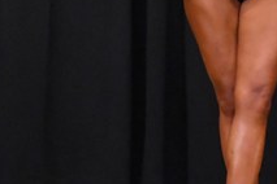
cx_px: 243
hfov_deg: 2.4
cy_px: -16
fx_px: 6732
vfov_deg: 1.6
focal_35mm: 875
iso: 8000
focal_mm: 160
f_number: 5.6
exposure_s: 1/400
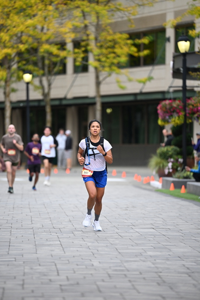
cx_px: 100
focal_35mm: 200
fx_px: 1665
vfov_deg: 10.3
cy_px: 150
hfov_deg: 6.9
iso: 640
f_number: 2.8
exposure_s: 1/2000
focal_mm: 200
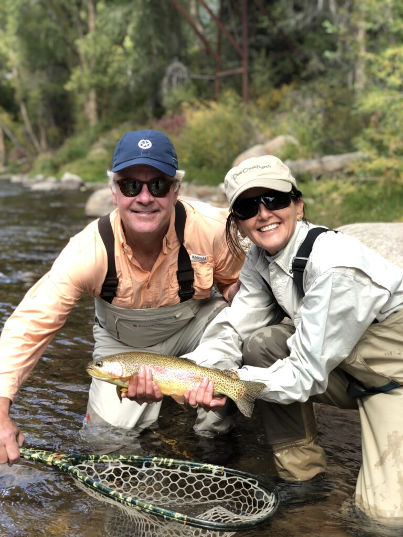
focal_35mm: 52
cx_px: 202
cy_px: 268
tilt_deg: -5.2
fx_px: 807
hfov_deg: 28.0
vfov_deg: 36.8
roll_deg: -2.1
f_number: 2.4
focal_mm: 6
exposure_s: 1/125
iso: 16
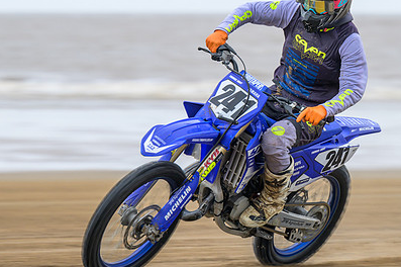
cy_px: 116
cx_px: 235
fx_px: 3906
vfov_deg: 3.9
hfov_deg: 5.9
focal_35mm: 351
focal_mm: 155
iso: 125
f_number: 4
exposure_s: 1/250
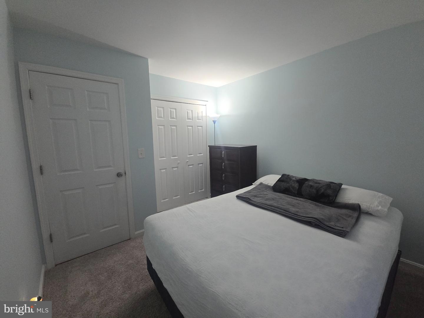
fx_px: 159
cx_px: 212
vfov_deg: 89.9
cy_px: 159
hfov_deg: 106.2
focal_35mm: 13
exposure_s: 1/60
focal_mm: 2.2
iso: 400
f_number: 2.2
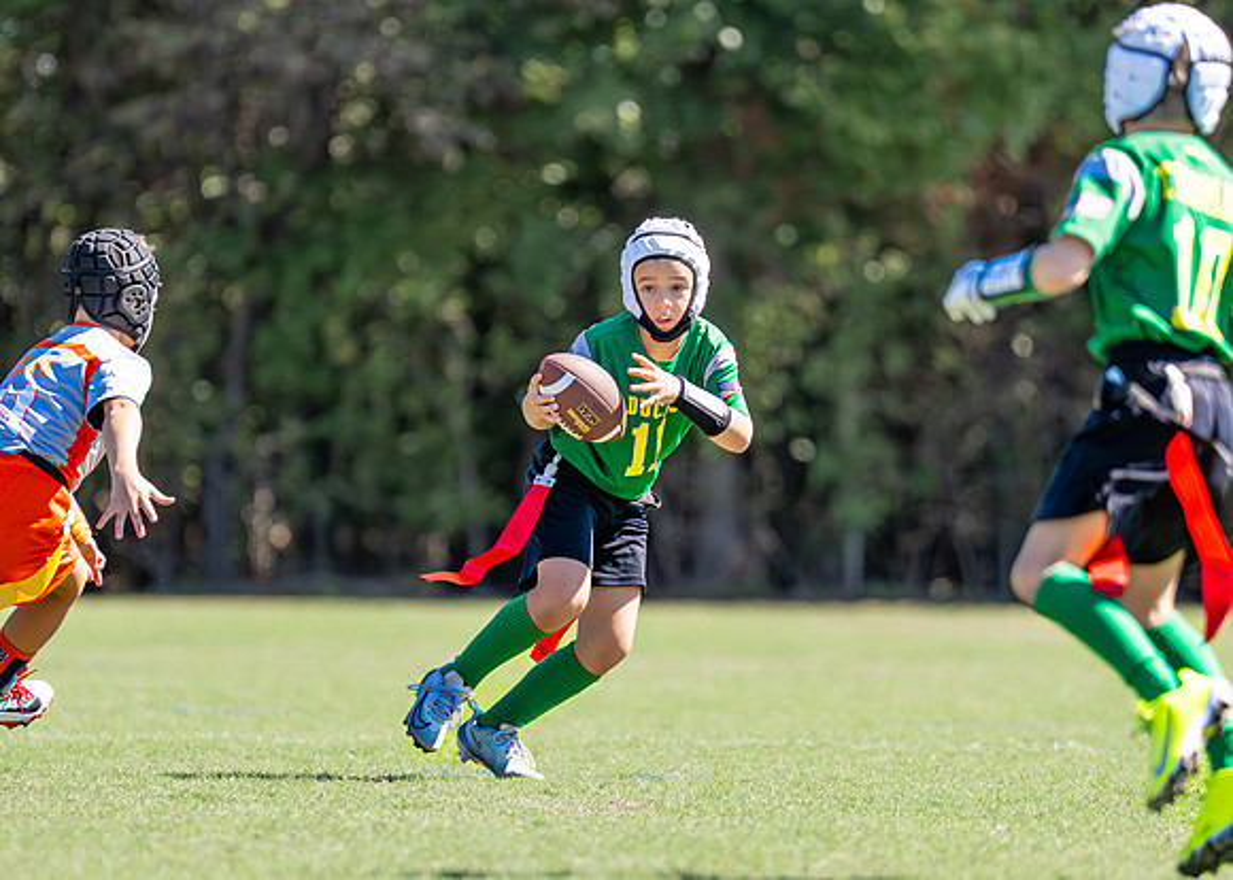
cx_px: 601
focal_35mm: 409
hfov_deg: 4.9
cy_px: 504
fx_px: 14335
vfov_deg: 3.5
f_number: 2.8
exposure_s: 1/2000
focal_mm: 200
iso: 200
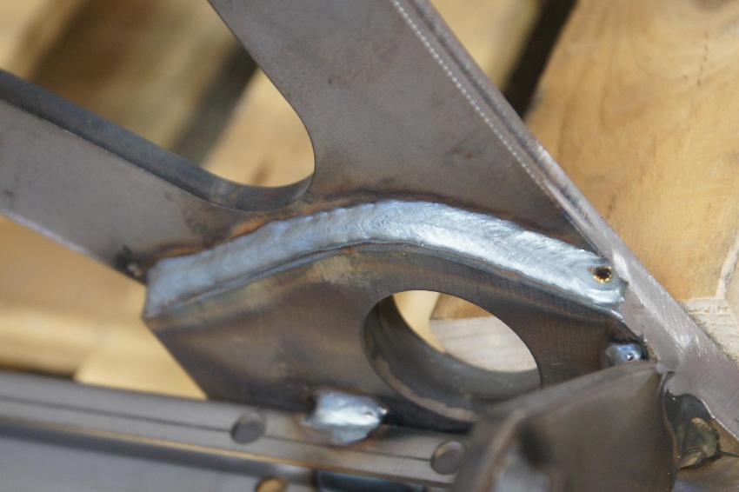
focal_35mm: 105
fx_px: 2154
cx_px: 370
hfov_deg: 19.5
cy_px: 246
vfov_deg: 13.0
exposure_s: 1/8
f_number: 5.6
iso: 1600
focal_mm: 70
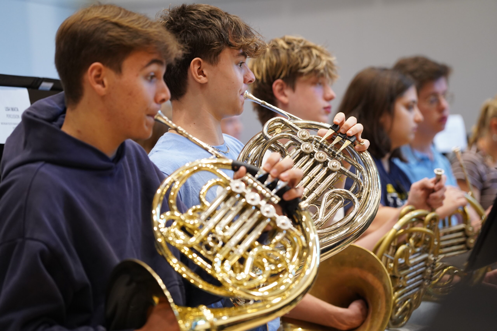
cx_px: 248
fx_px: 2057
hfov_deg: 13.8
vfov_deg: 9.2
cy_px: 166
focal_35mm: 149
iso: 2500
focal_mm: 149
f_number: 4
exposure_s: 1/125
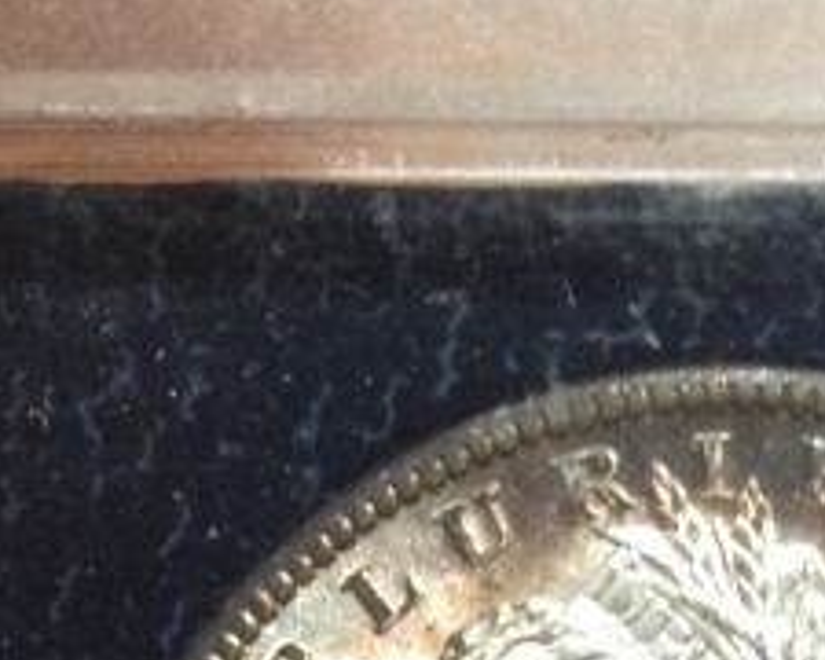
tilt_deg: -51.0
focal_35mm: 152
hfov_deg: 12.6
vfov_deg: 9.0
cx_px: 697
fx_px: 3711
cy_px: 1643
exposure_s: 1/20
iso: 160
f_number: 2.4
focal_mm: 4.28
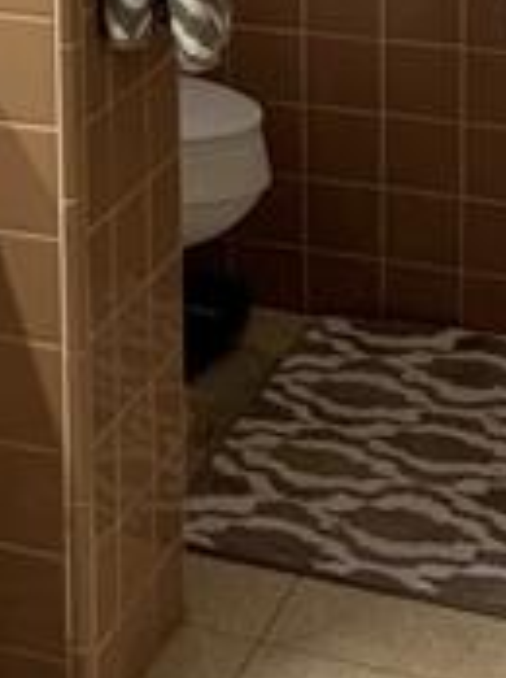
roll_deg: +2.9
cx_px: -346
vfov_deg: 16.2
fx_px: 2247
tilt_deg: -7.8
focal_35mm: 115
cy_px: -210
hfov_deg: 12.0
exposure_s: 1/60
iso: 200
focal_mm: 4.25
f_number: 1.8
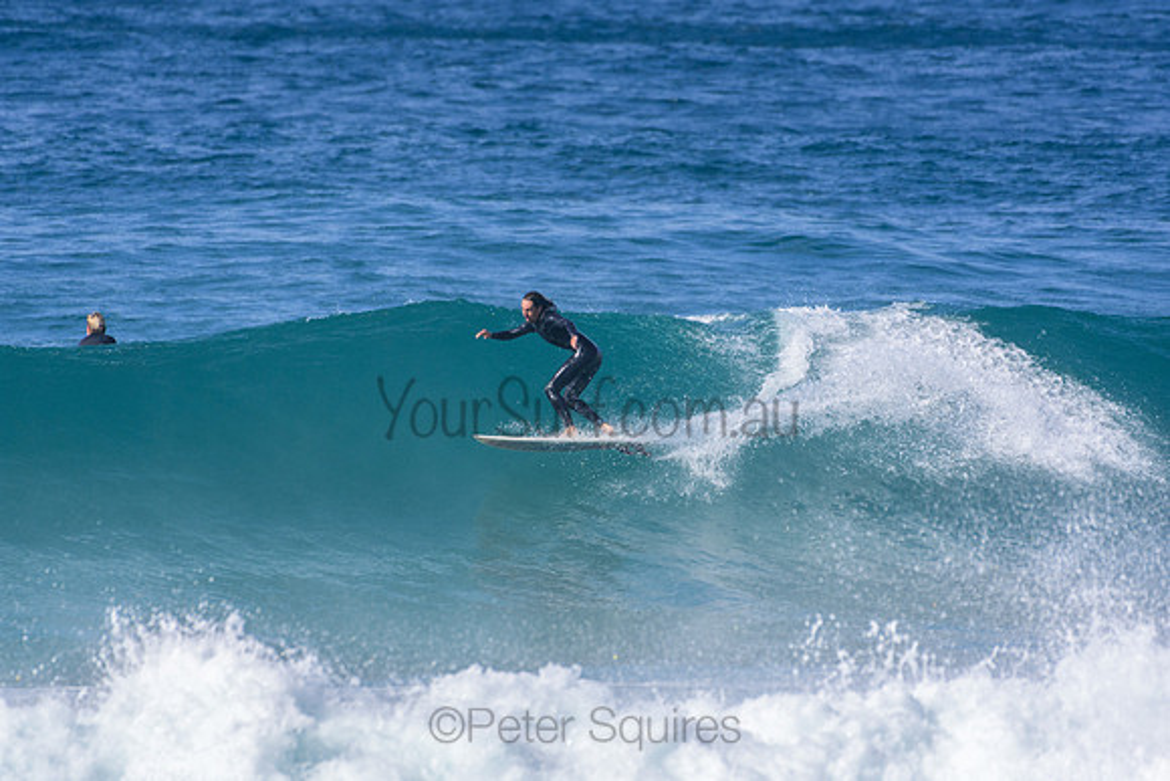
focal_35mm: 750
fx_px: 24380
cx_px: 585
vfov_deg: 1.8
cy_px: 390
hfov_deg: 2.7
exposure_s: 1/2000
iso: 320
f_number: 5.6
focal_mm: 500
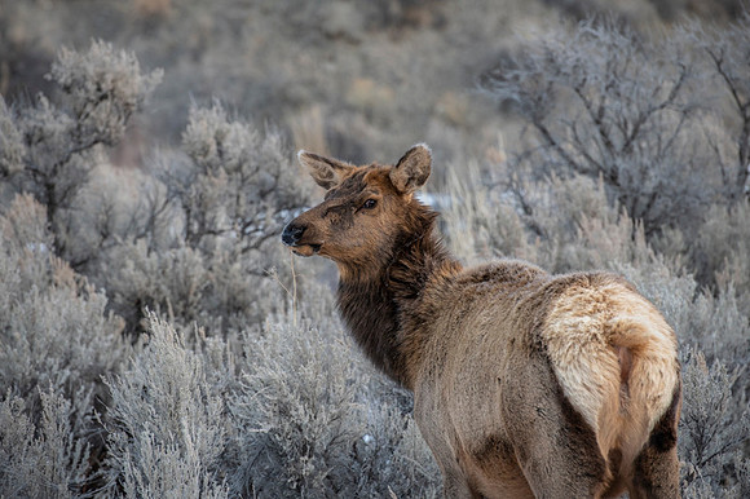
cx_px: 365
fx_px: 4743
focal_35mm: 228
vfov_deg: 6.0
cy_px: 215
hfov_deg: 9.0
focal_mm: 200
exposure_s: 1/320
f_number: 5.6
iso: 640
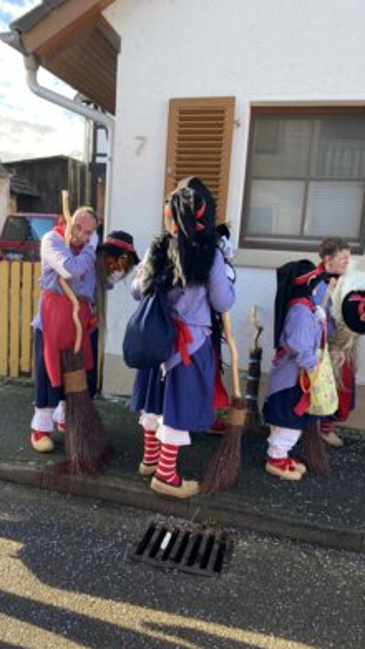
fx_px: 499
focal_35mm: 29
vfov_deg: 66.1
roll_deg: -2.9
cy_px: 319
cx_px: 158
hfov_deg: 40.1
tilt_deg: -6.7
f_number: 1.8
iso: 32
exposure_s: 1/251
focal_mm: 4.25
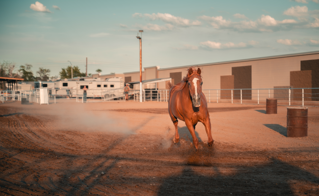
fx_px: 663
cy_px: 109
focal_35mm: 77
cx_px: 170
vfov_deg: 16.8
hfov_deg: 27.1
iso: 200
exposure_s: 1/160
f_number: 4
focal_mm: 70
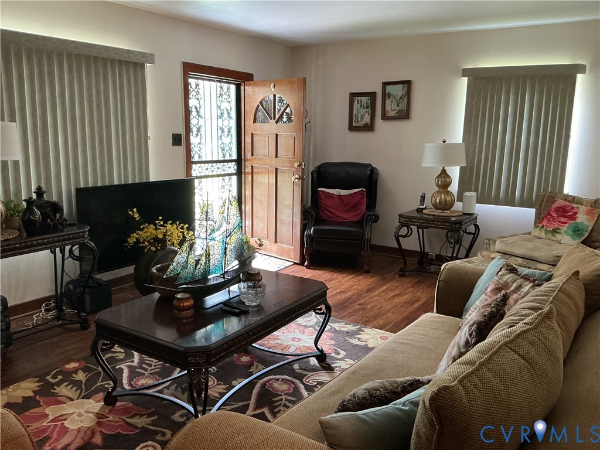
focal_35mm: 29
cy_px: 225
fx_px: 503
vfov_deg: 48.2
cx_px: 300
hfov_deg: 61.7
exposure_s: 1/40
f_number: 1.8
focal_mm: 3
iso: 200
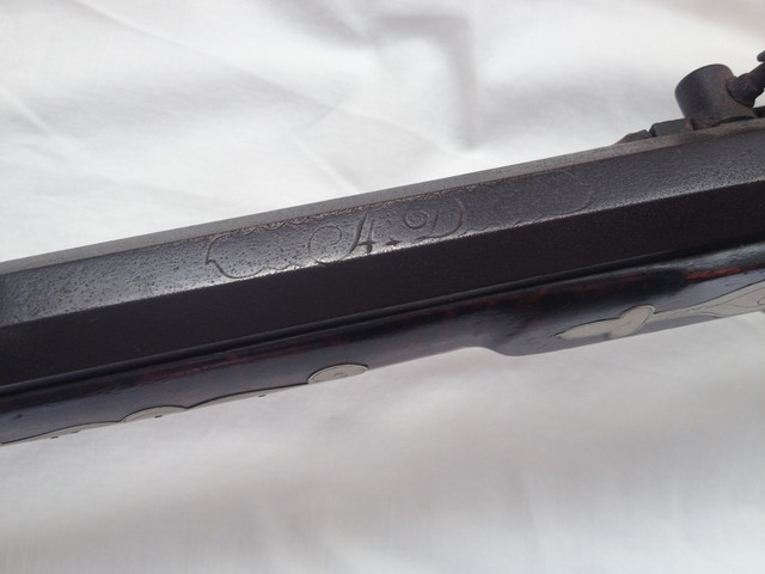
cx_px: 382
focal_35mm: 35
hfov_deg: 52.6
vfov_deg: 40.7
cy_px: 287
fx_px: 773
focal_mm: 4.28
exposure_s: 1/40
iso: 50
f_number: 2.4
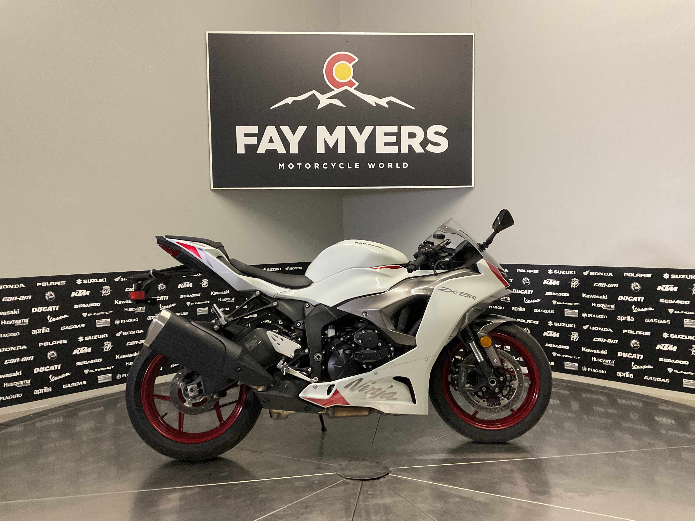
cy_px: 260
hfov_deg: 61.7
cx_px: 348
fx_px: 582
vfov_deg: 48.2
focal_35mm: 29
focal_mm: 3
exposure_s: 1/60
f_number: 1.8
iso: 200
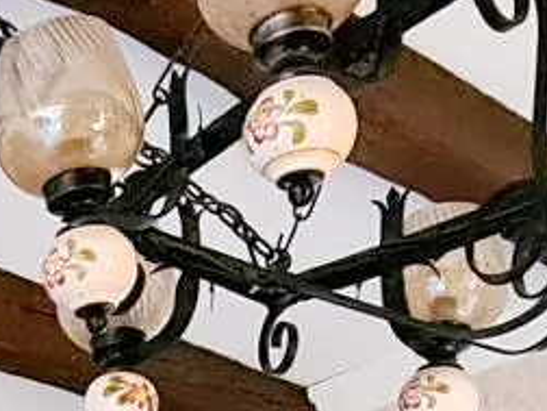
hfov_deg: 19.3
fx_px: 1564
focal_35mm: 99
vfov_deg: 11.7
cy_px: 1037
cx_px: 2
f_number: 2.2
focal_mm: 2.2
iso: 640
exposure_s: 1/33
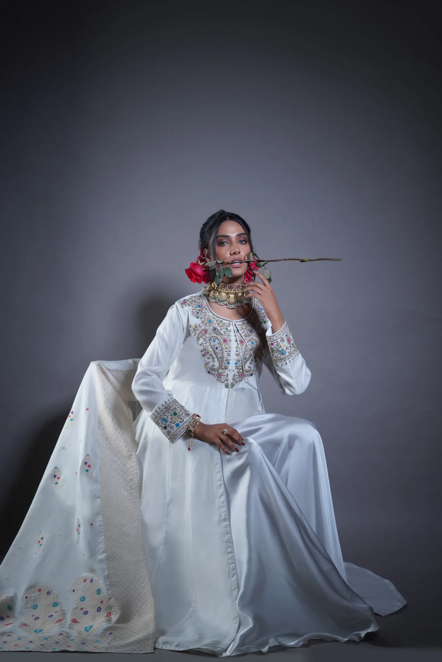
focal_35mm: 56
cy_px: 331
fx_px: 1031
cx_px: 221
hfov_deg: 24.2
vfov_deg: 35.6
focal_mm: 56
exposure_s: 1/160
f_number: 4.5
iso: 400
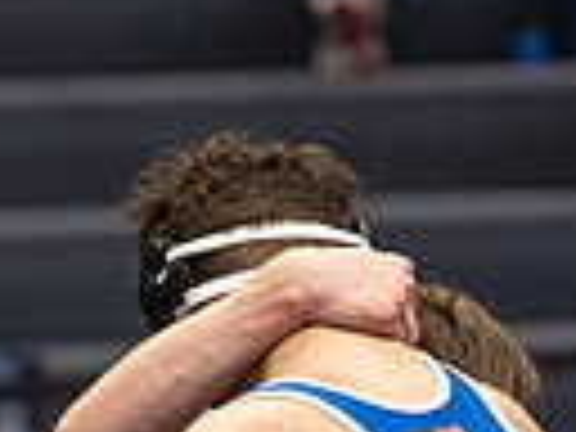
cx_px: 249
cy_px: 1017
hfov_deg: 3.0
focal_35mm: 670
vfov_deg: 2.2
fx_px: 11149
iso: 3200
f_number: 2.8
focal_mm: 115
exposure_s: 1/1000
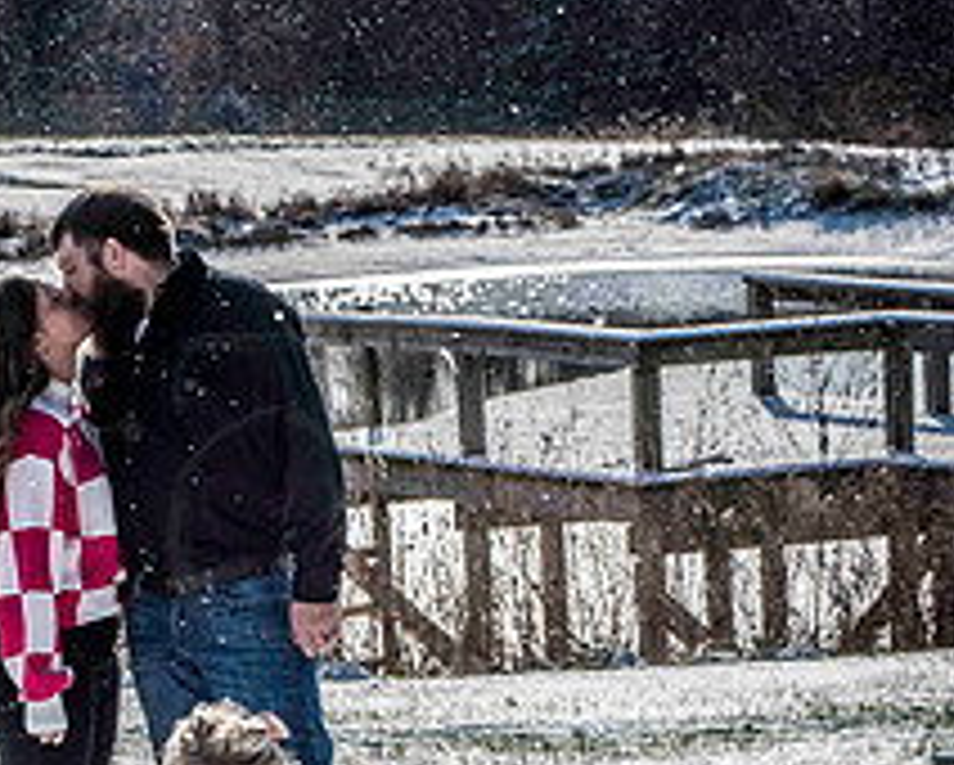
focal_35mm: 159
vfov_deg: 9.6
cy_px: 932
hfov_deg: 12.1
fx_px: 4493
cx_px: 288
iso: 640
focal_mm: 80
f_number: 16
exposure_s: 1/1000
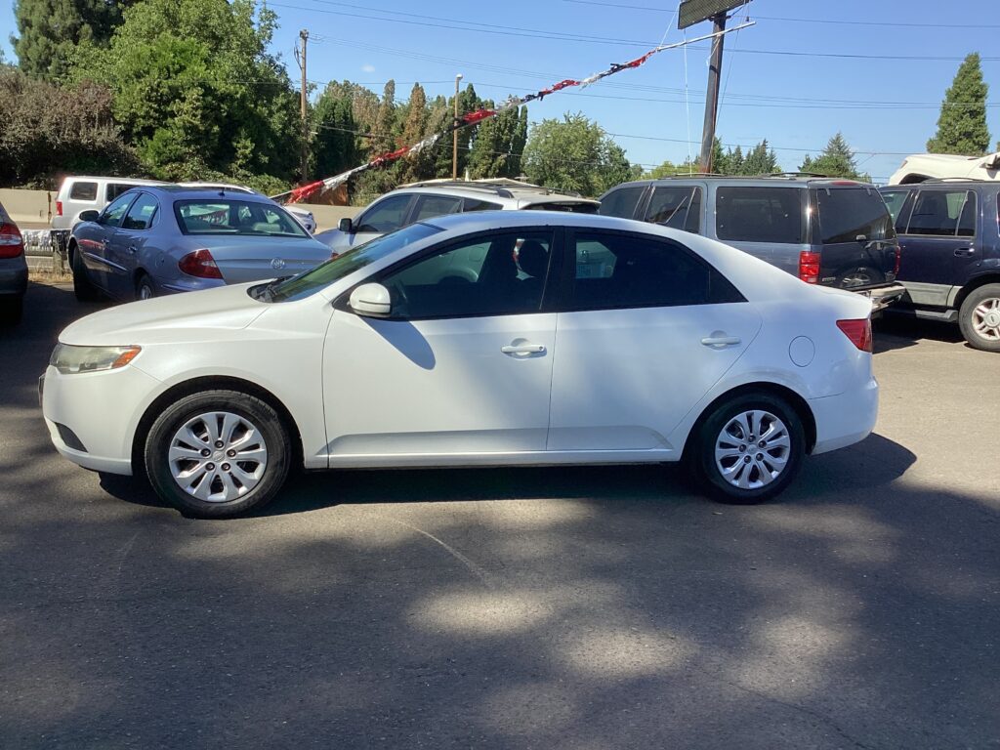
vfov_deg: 45.4
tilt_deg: -11.9
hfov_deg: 58.4
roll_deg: -2.9
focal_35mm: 31
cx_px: 500
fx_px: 896
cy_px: 375
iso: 25
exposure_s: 1/1045
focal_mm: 3.3
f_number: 2.4
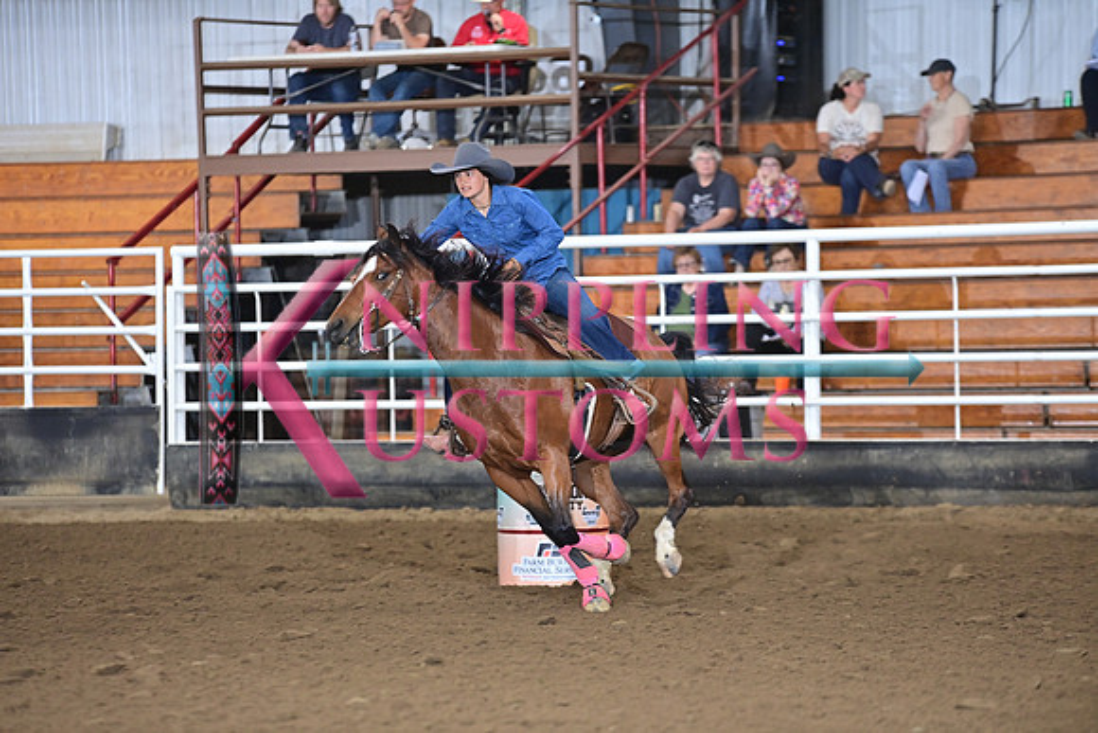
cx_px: 549
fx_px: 6101
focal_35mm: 200
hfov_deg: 10.3
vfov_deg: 6.9
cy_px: 366
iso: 2000
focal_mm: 200
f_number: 3.2
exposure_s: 1/250
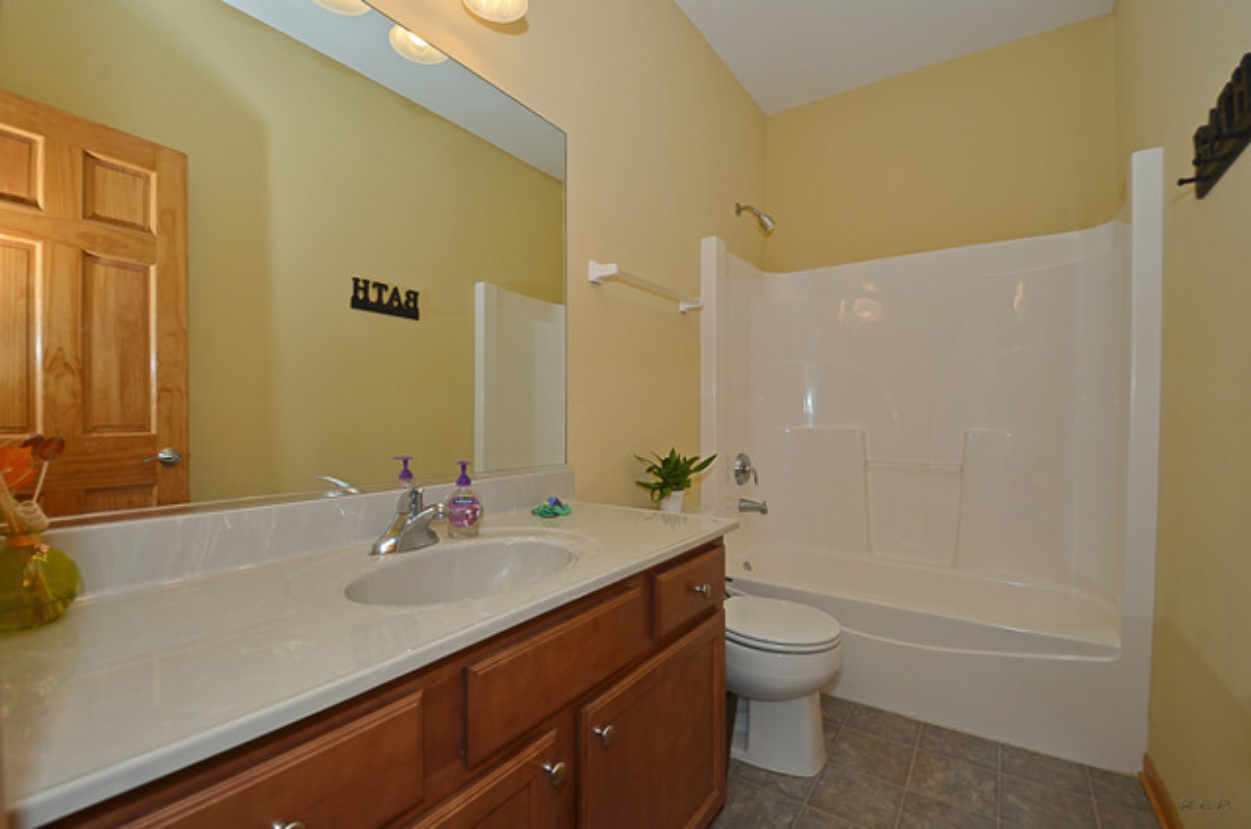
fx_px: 520
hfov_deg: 100.5
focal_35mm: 15
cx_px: 626
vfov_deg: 77.1
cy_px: 414
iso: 200
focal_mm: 10
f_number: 8
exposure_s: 1/125
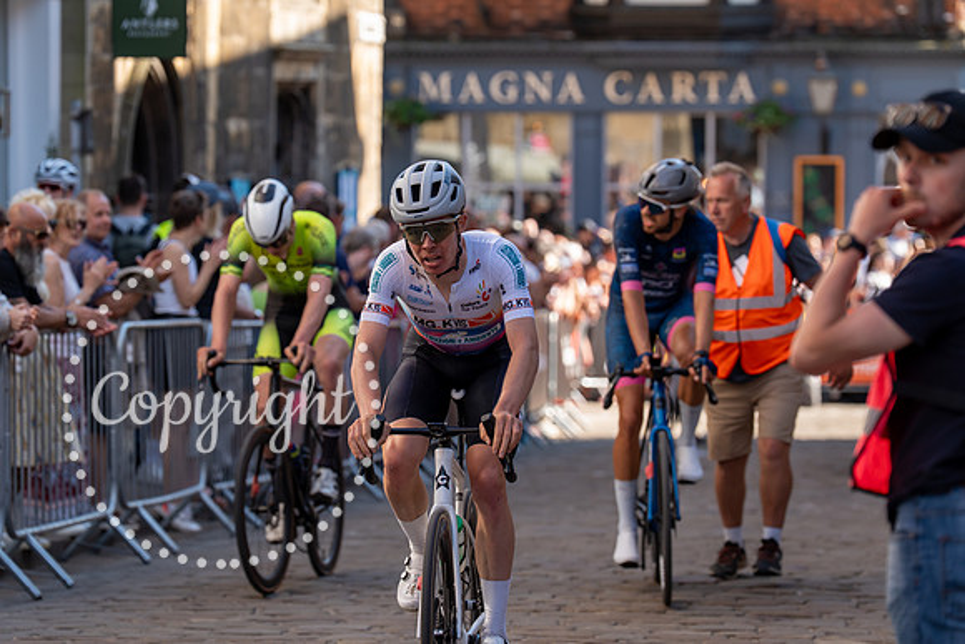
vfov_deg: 8.6
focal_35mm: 159
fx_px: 4263
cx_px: 482
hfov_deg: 12.9
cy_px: 322
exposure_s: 1/1000
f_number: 4
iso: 500
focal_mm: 159
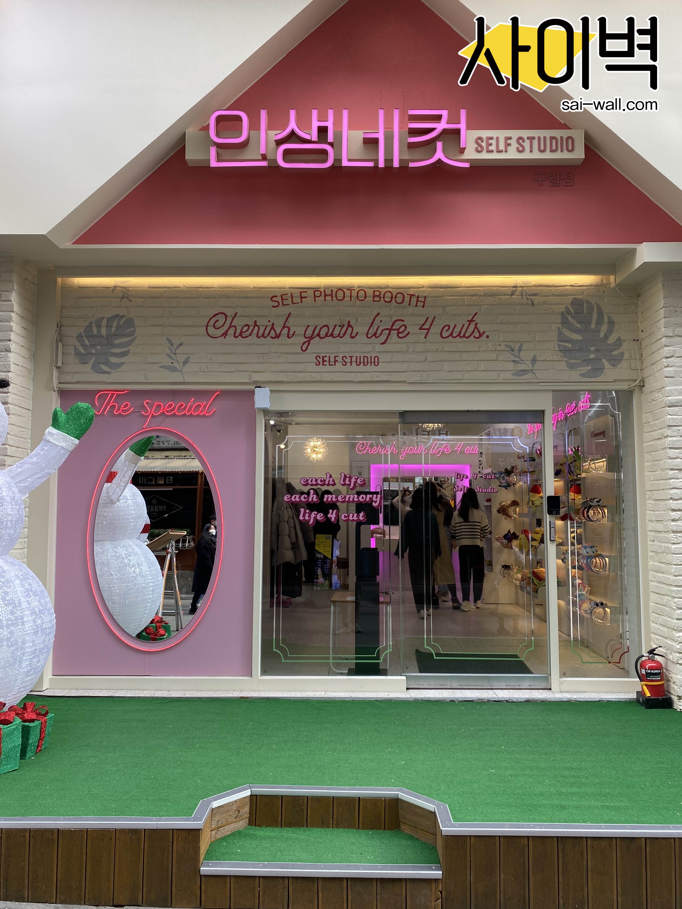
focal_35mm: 26
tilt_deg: +5.4
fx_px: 683
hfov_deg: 53.1
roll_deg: -0.4
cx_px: 341
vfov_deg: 67.3
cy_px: 454
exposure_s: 1/222
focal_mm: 4.25
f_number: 1.8
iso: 32
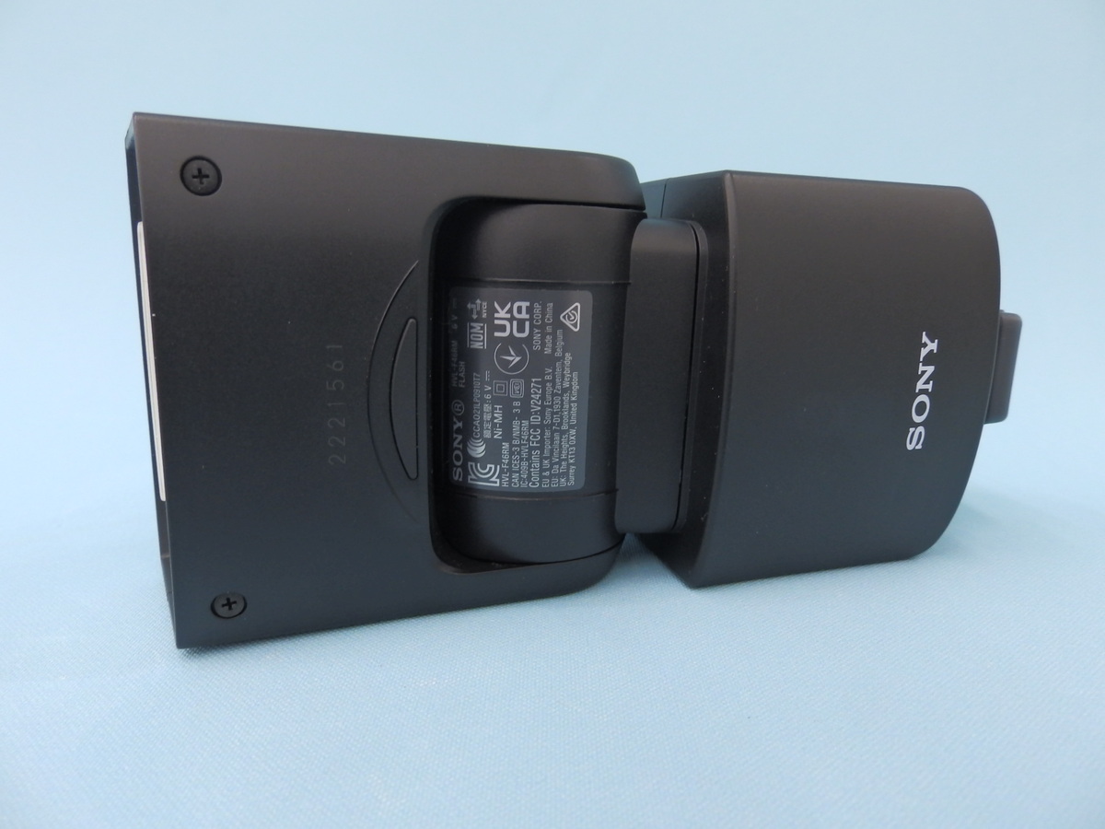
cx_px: 552
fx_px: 702
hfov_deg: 76.4
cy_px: 414
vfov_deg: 61.1
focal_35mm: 22
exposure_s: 1/30
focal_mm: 4
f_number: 3.4
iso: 160
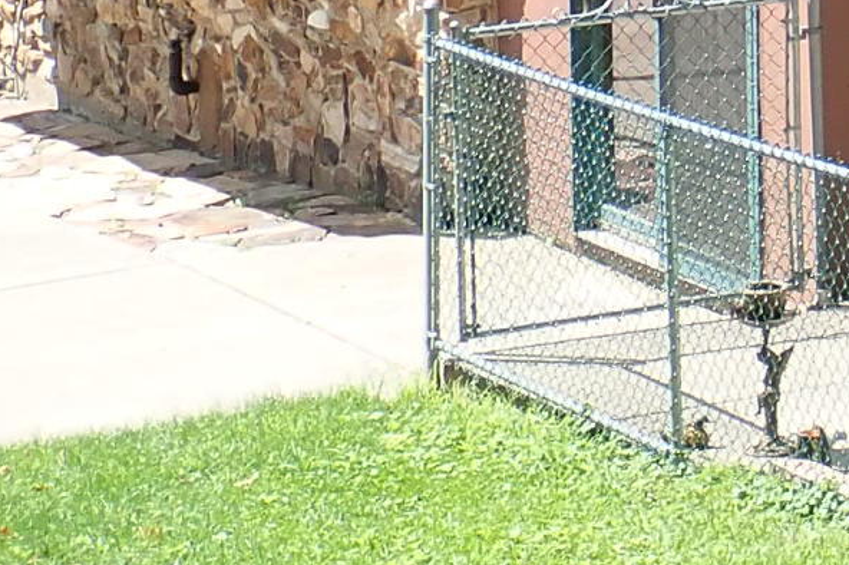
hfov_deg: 9.3
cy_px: -399
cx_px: 1503
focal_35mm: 211
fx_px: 4973
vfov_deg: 6.4
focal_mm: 7.34
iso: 100
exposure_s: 1/250
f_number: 4
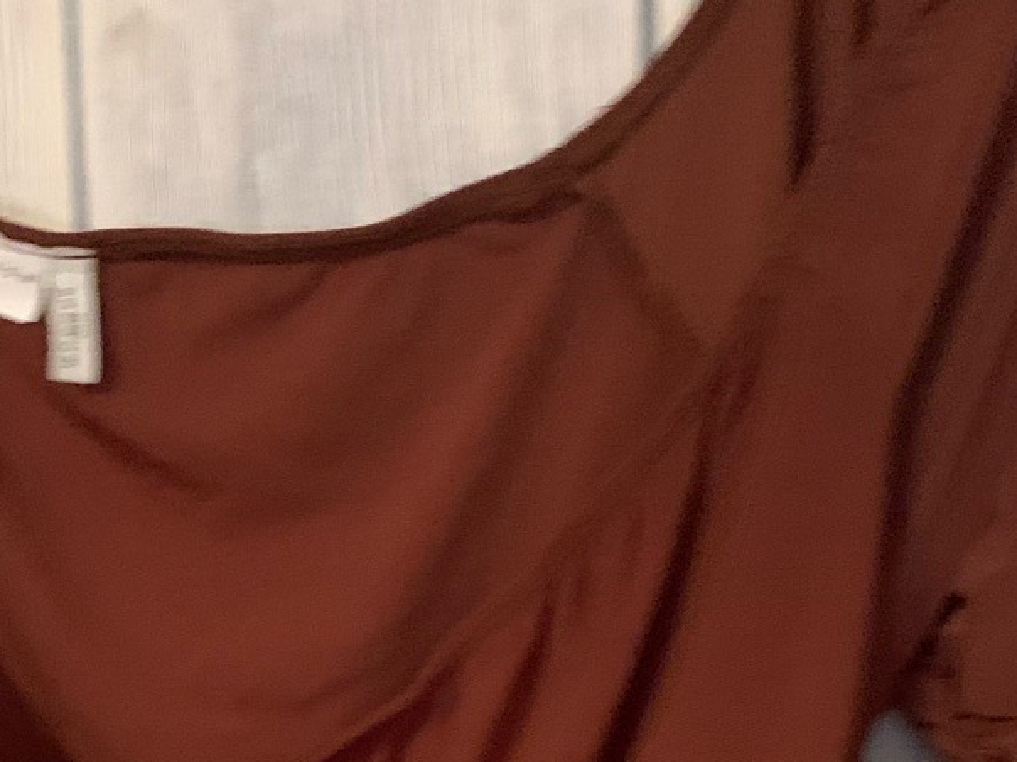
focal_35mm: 69
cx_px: 337
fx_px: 2027
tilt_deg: -11.1
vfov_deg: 20.0
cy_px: 902
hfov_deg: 28.0
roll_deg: +1.9
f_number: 1.8
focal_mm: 4.25
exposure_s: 1/29
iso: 800
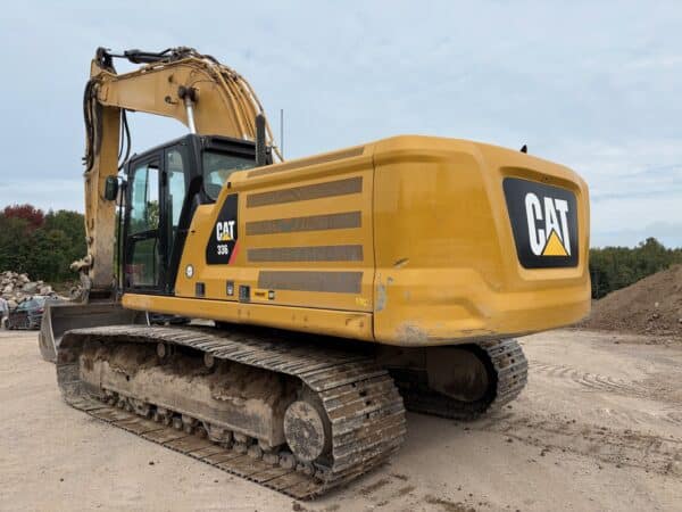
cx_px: 341
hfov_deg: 67.3
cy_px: 256
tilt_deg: +4.5
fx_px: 512
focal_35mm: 26
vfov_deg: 53.1
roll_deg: -0.2
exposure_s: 1/3448
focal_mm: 5.96
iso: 50
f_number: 1.6
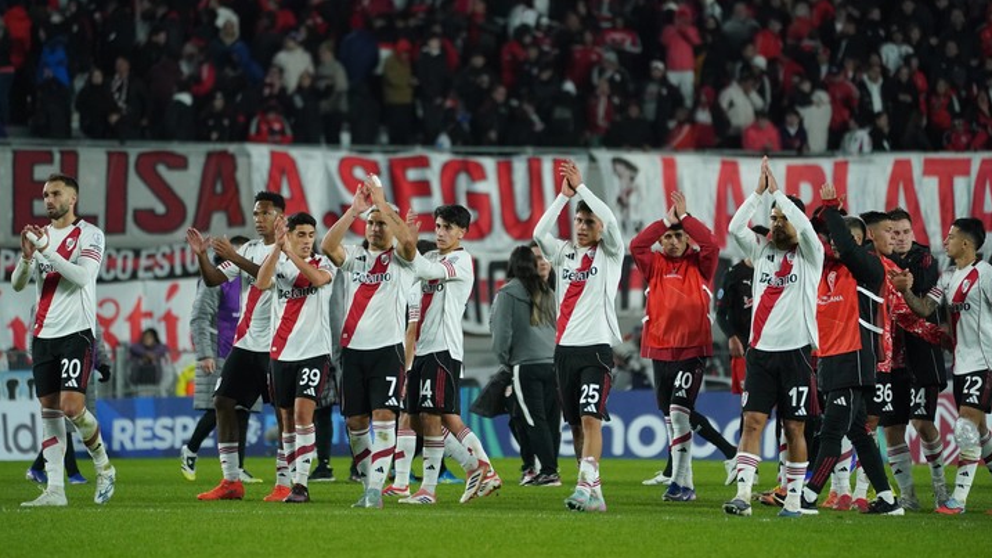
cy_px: 233
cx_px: 497
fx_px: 11072
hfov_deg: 5.1
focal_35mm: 421
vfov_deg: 2.9
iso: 5000
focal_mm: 400
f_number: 5.6
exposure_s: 1/1000
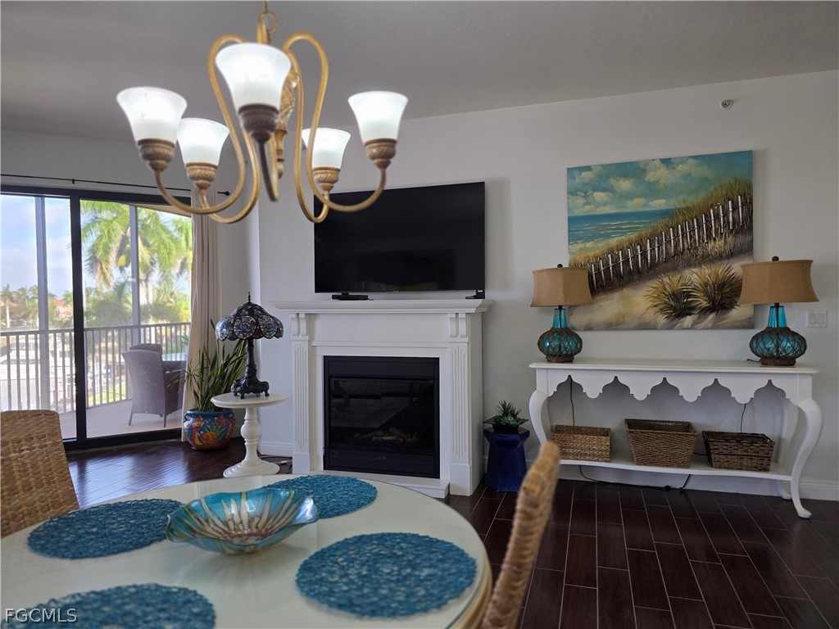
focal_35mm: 23
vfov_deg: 58.9
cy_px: 314
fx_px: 557
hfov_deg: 73.9
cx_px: 420
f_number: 1.7
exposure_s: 1/120
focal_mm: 6.3
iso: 100
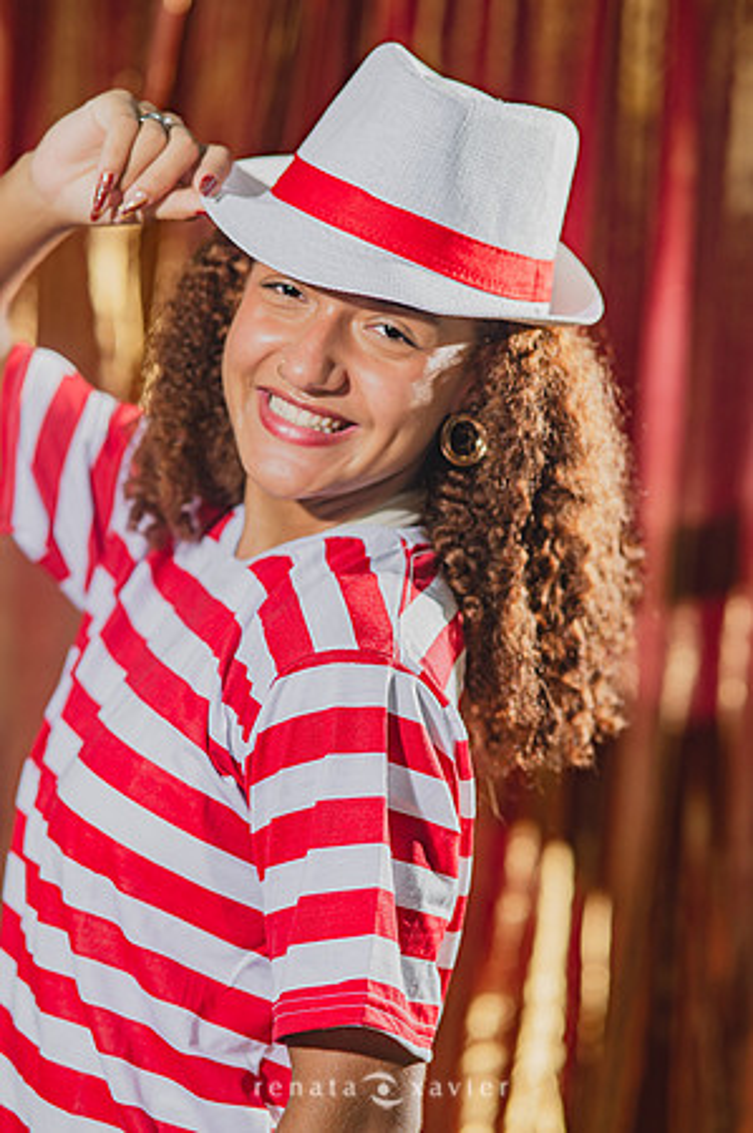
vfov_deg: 23.9
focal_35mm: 85
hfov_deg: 16.0
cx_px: 376
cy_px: 566
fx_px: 2673
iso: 200
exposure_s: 1/200
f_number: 2.5
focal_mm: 85
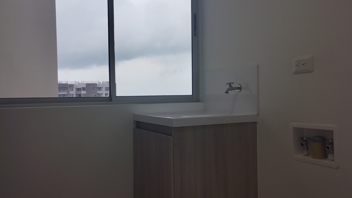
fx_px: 289
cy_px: 100
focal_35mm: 31
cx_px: 176
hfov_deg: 62.6
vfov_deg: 37.8
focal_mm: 4.27
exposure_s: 1/185
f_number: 1.8
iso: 100
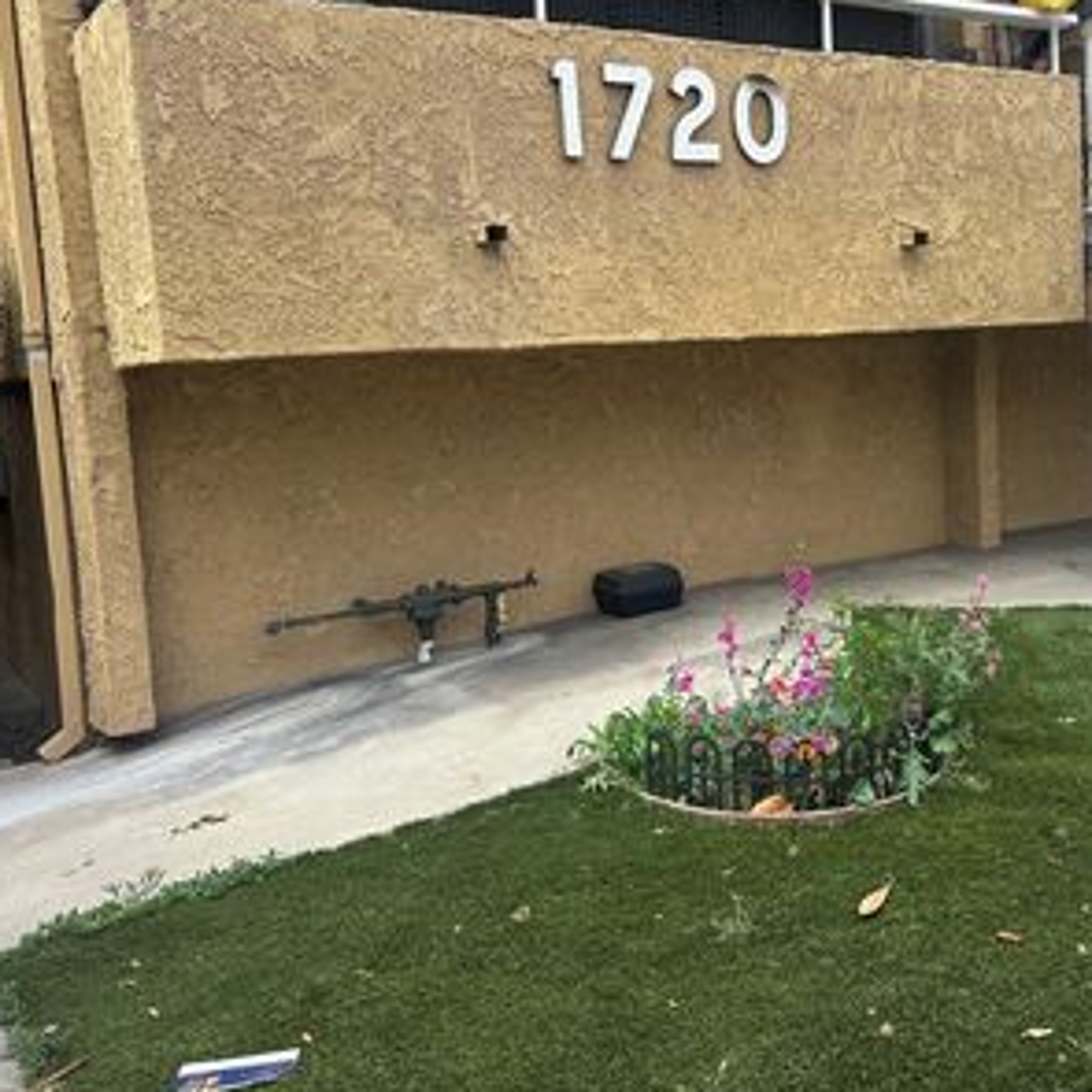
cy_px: 498
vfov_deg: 42.8
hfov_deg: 41.8
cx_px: 788
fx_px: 1392
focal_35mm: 39
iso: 50
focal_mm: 5.96
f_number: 1.6
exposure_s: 1/1543
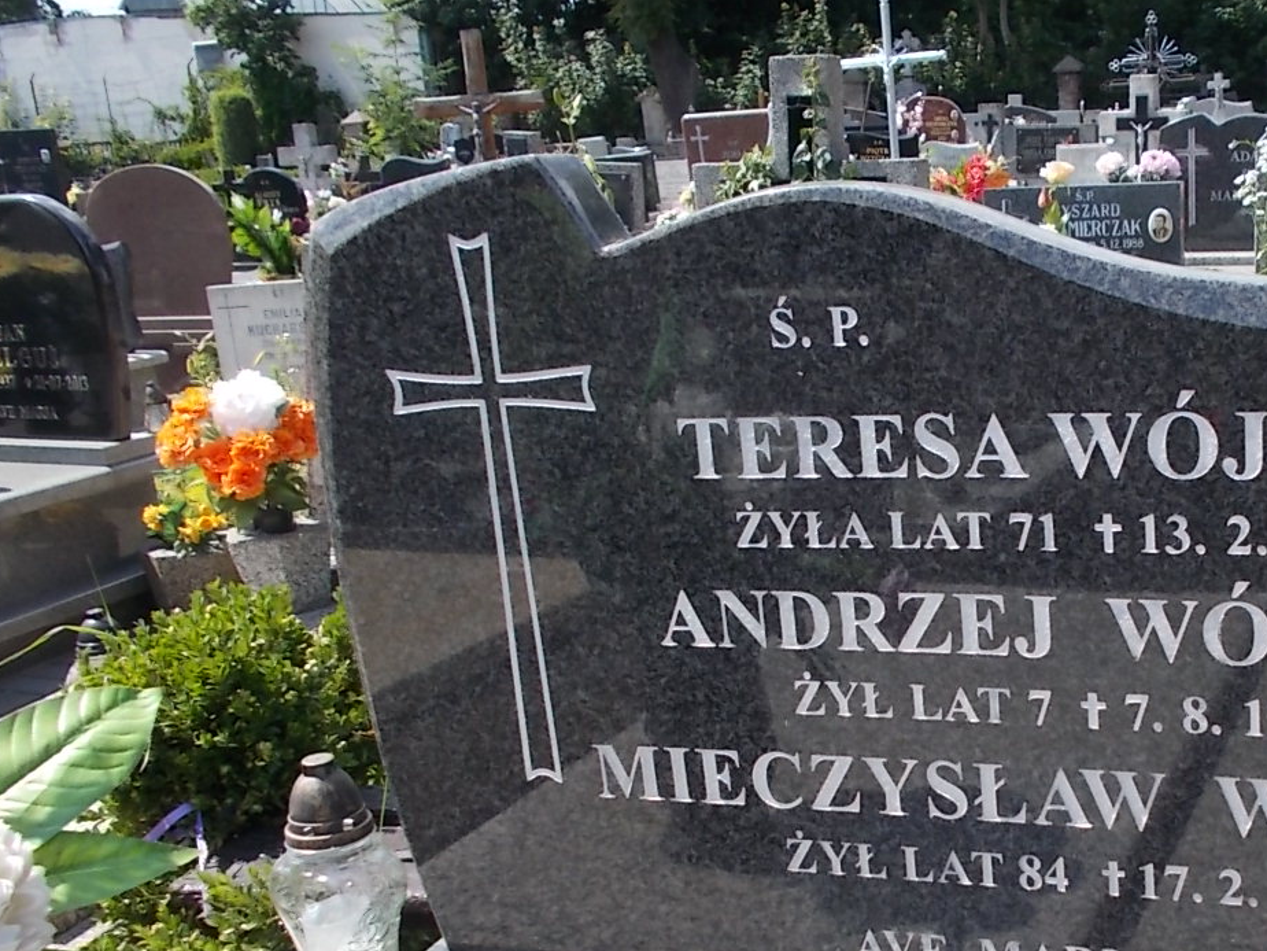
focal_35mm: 45
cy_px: 634
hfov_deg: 40.7
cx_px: 978
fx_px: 1647
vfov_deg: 31.9
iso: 80
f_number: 8
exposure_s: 1/100
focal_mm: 4.6
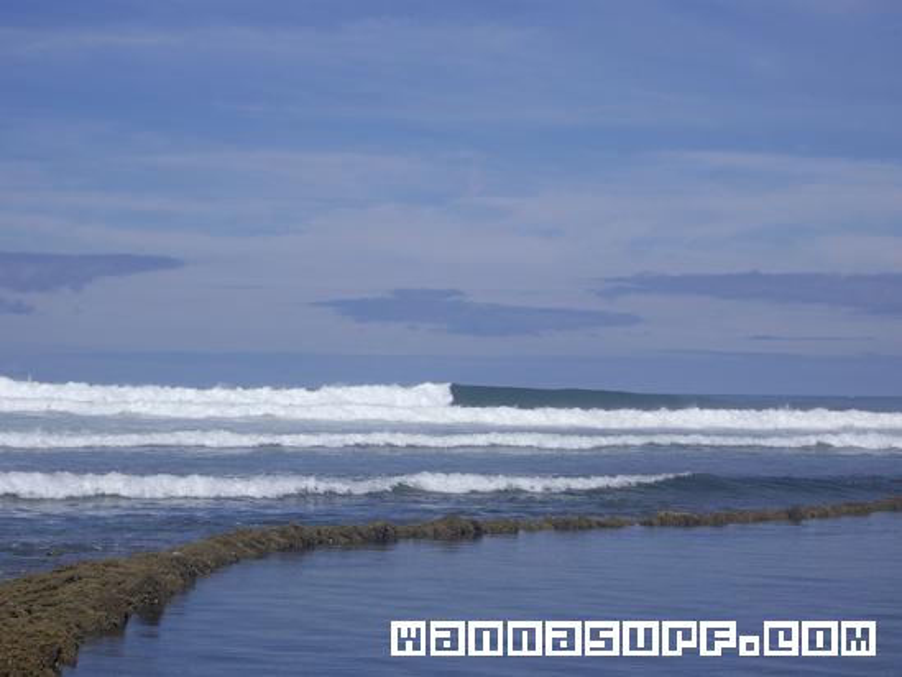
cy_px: 338
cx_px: 451
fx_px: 2971
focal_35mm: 114
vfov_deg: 13.0
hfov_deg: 17.3
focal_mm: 23.7
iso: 50
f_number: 10.8
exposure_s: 1/160
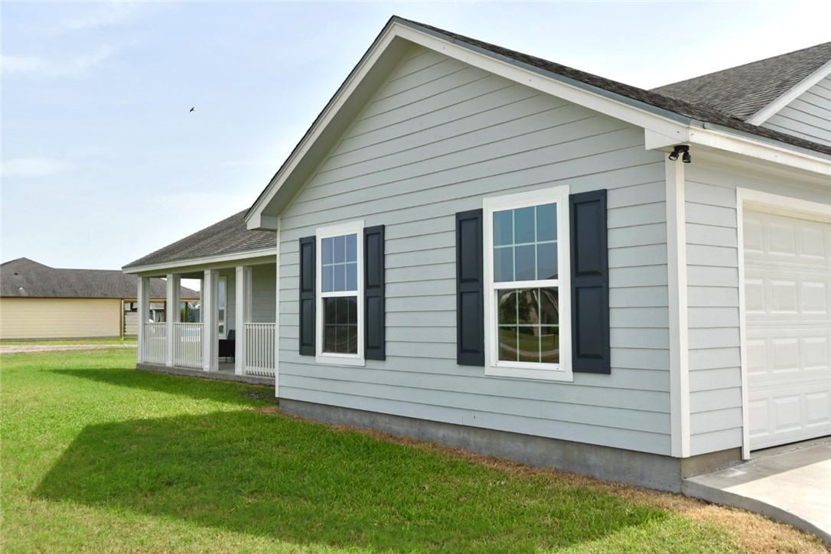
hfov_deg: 54.4
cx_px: 416
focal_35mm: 35
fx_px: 808
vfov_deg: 37.9
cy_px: 277
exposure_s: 1/1600
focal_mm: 35
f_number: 5.6
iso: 200
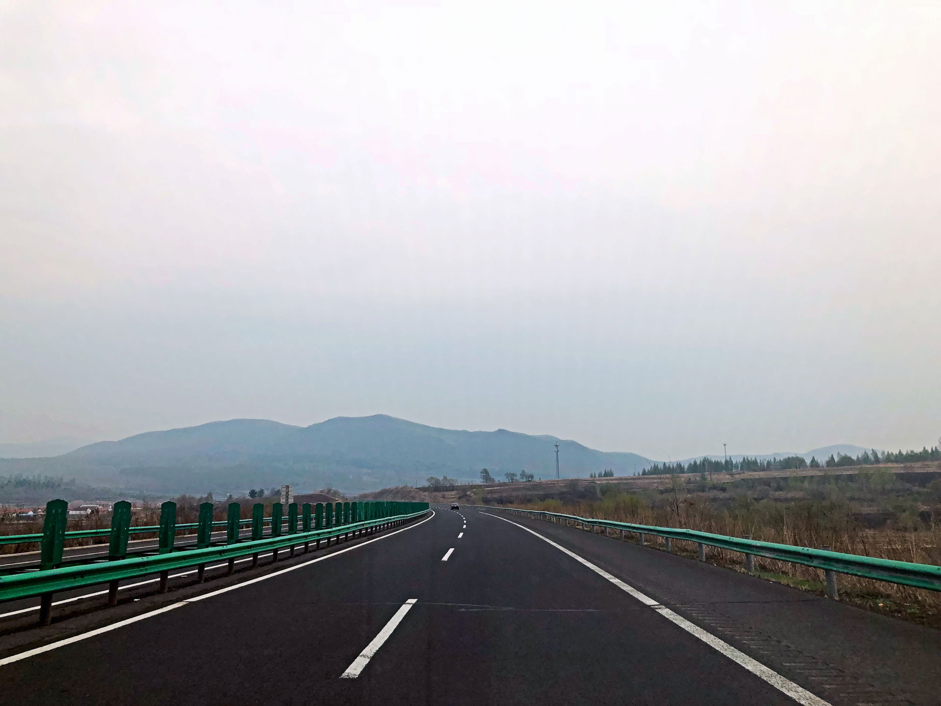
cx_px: 470
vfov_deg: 49.7
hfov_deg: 63.4
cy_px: 353
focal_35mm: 28
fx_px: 761
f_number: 1.8
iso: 20
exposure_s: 1/873
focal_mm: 4
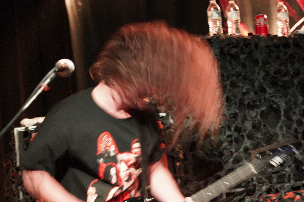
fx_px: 887
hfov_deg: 19.5
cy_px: 101
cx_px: 152
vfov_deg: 13.0
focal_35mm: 105
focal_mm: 105
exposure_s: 1/15
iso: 12800
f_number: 4
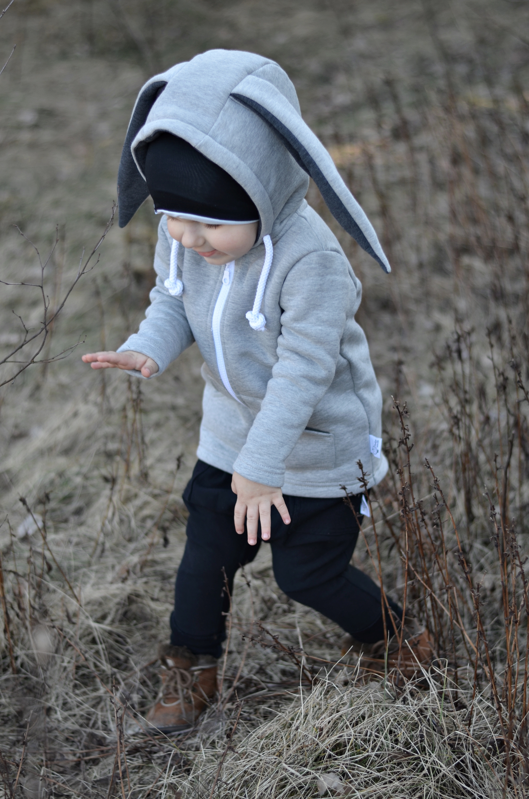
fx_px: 1661
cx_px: 264
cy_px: 400
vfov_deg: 27.0
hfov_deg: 18.1
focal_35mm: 75
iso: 100
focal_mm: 50
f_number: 2
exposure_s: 1/400
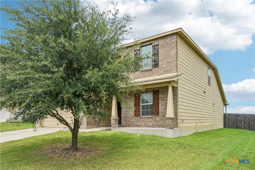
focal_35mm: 24
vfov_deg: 53.1
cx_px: 128
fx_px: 170
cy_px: 85
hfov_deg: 73.7
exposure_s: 1/800
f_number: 8
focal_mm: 16
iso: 400
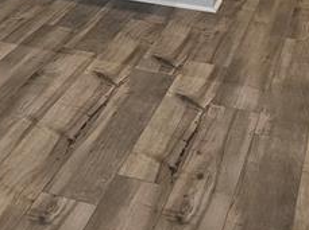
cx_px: -54
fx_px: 918
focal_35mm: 103
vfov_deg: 12.8
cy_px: -204
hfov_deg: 18.2
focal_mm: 6.3
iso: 320
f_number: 1.7
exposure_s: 1/120
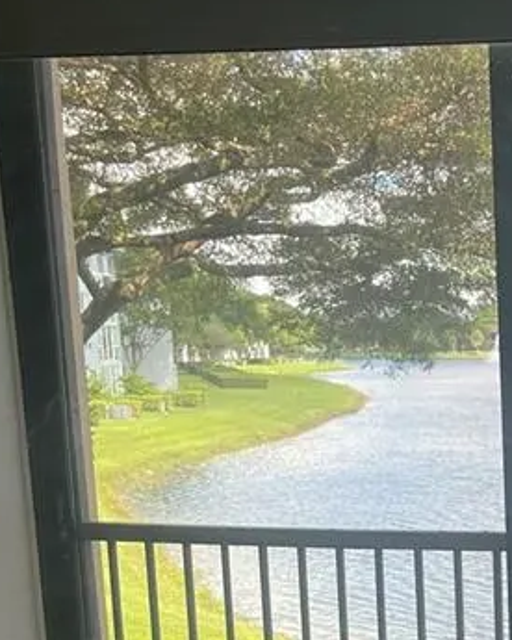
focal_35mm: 85
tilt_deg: -12.9
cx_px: 688
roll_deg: +0.4
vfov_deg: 21.1
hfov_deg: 16.9
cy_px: 746
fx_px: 1610
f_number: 1.6
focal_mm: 5.1
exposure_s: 1/333
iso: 32
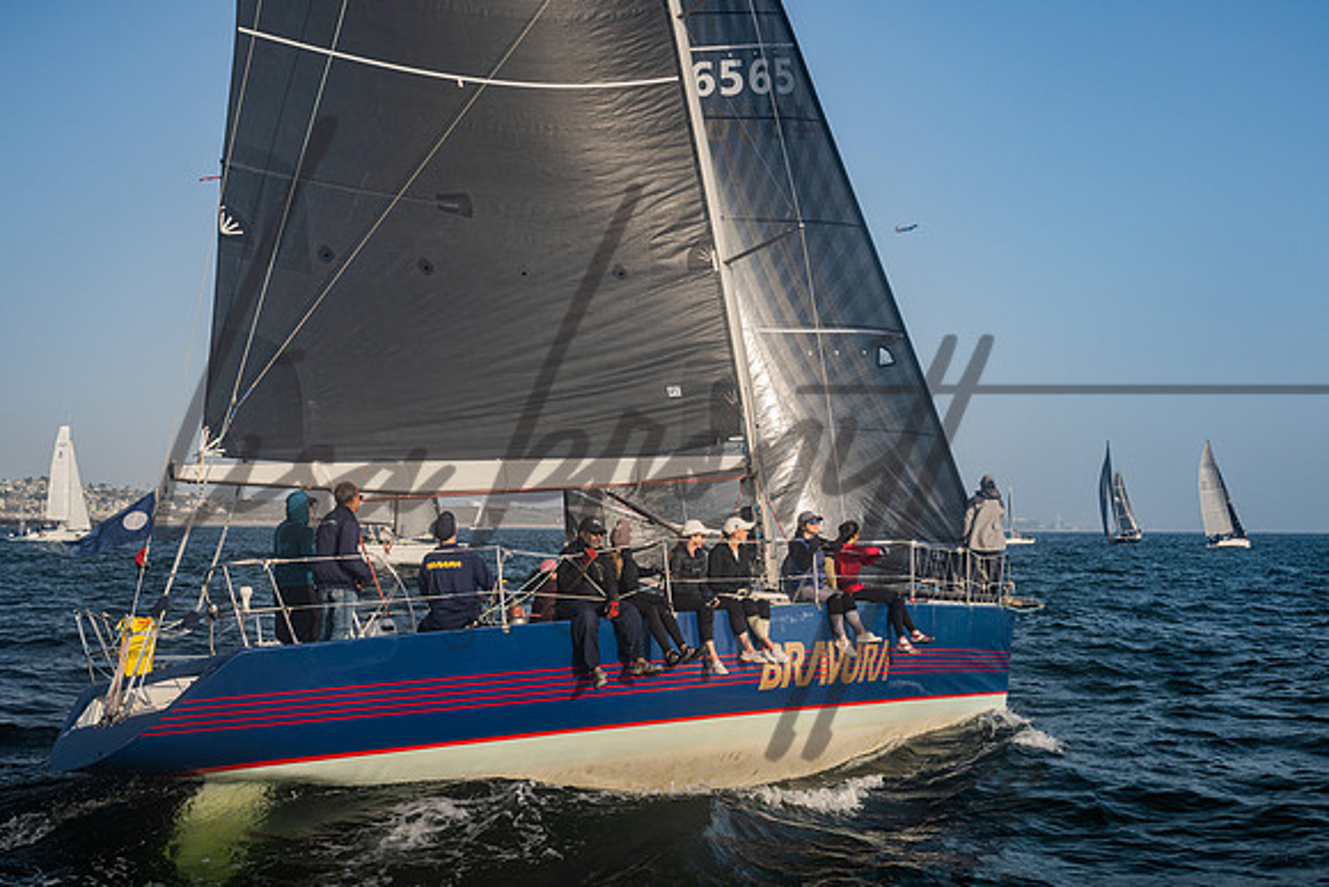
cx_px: 644
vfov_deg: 30.7
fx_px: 1616
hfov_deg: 44.7
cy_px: 441
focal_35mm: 44
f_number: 8
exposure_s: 1/800
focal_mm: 42
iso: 400
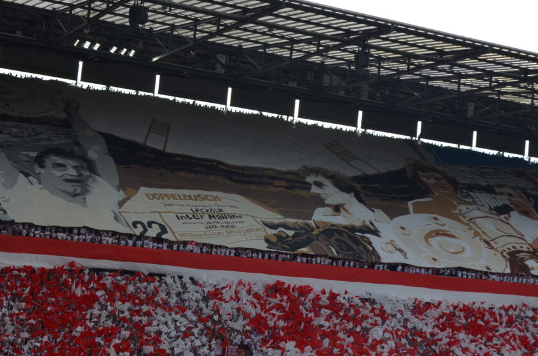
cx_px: 250
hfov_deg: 29.7
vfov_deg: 19.9
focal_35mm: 68
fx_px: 1014
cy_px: 157
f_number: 8
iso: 100
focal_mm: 24
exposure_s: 1/250
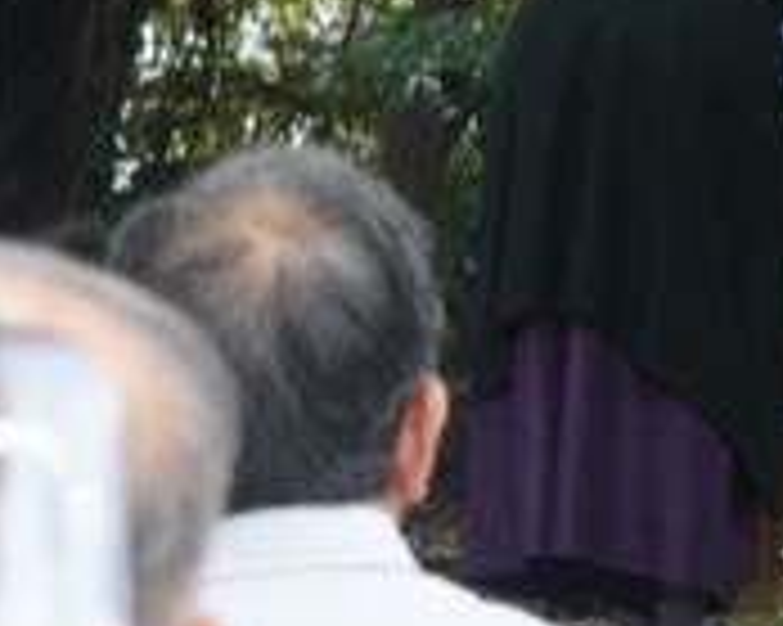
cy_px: 279
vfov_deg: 5.1
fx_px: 7041
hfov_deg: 6.4
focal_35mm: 304
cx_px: 630
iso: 2000
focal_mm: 59
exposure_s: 1/250
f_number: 5.6
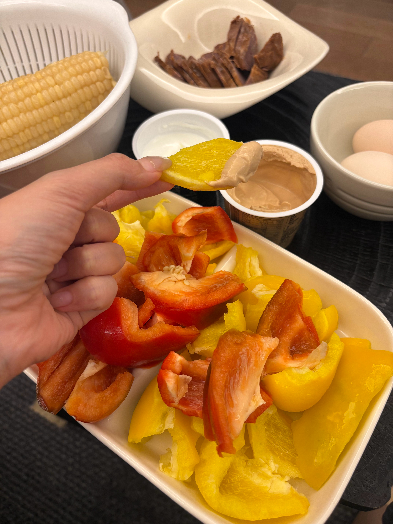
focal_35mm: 26
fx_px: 394
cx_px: 196
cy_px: 262
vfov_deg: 67.3
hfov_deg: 53.1
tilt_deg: -55.1
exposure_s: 1/50
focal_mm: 5.96
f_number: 1.6
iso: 100
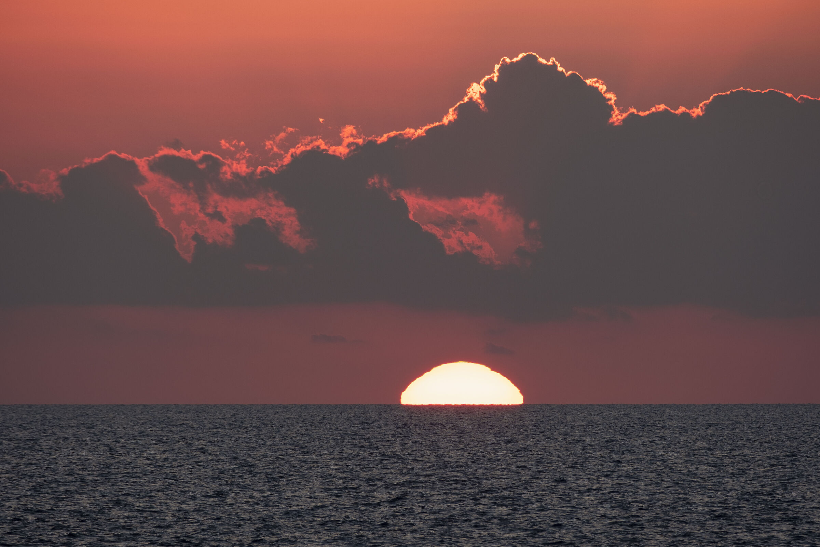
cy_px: 274
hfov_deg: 3.4
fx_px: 13666
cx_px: 410
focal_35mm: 600
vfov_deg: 2.3
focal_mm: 400
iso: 160
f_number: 8
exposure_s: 1/100
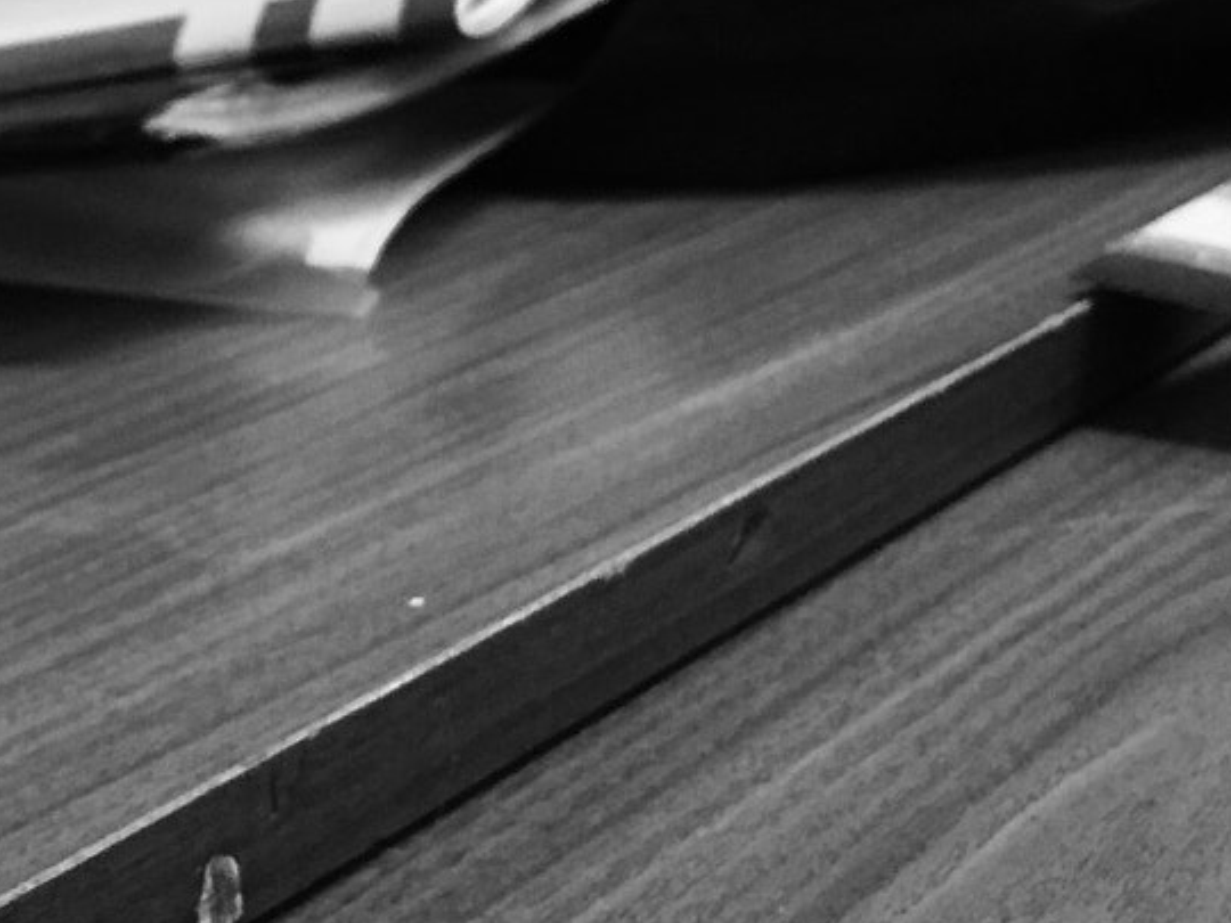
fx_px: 3058
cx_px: 442
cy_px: 96
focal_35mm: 86
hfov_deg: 22.7
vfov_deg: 16.9
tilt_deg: -9.5
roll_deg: +6.8
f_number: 2.2
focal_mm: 4.15
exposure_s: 1/33
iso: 250
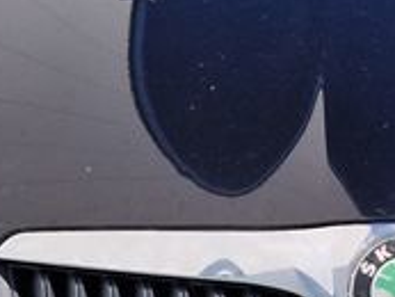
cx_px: 368
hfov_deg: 14.3
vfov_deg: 10.9
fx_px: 1553
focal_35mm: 136
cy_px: 128
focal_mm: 5.4
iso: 50
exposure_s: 1/2280
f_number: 1.8
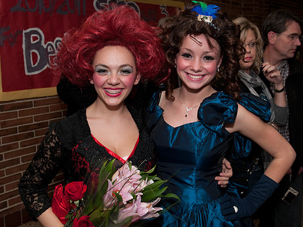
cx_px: 165
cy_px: 108
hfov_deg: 45.2
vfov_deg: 34.6
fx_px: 364
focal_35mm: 42
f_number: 4.8
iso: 200
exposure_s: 1/60
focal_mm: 23
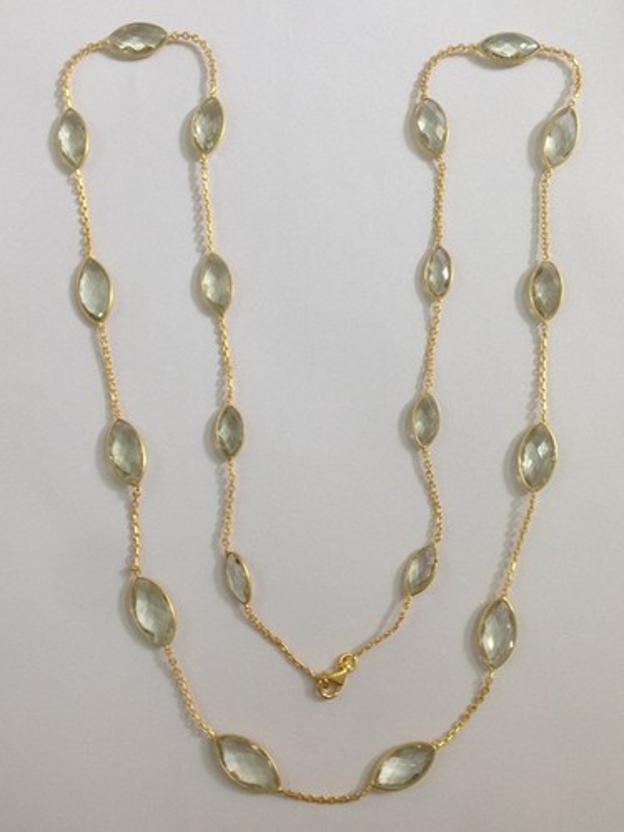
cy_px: 416
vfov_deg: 52.6
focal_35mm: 35
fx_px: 841
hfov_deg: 40.7
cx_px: 312
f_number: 2.4
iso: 50
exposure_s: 1/20
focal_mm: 4.28
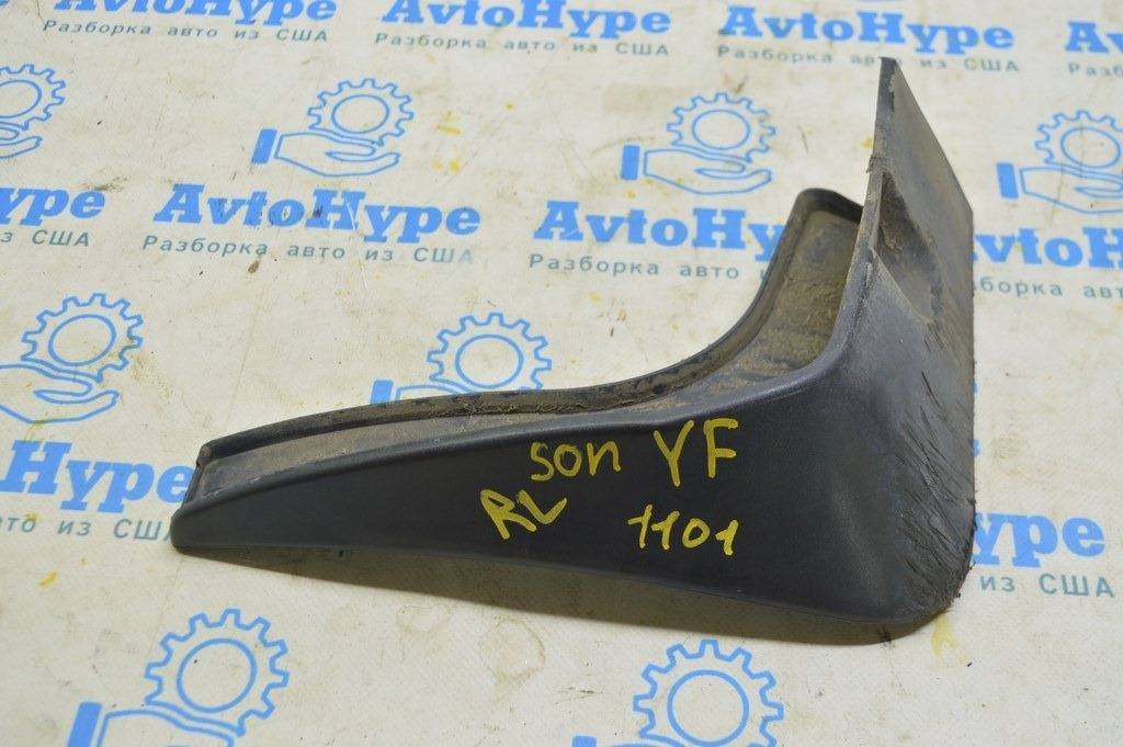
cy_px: 374
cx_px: 562
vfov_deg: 30.8
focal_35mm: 44
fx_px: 1356
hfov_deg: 45.0
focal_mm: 29
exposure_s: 1/20
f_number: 5.6
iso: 400
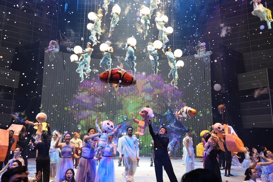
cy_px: 91
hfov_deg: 63.7
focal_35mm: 29
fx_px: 220
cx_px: 136
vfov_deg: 45.0
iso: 2000
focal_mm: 29
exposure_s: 1/160
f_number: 3.5
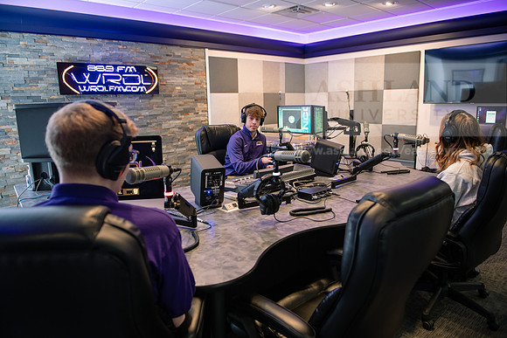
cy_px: 169
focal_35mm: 24
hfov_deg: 73.7
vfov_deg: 53.2
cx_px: 254
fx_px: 338
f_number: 2.8
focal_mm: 24
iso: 800
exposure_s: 1/60
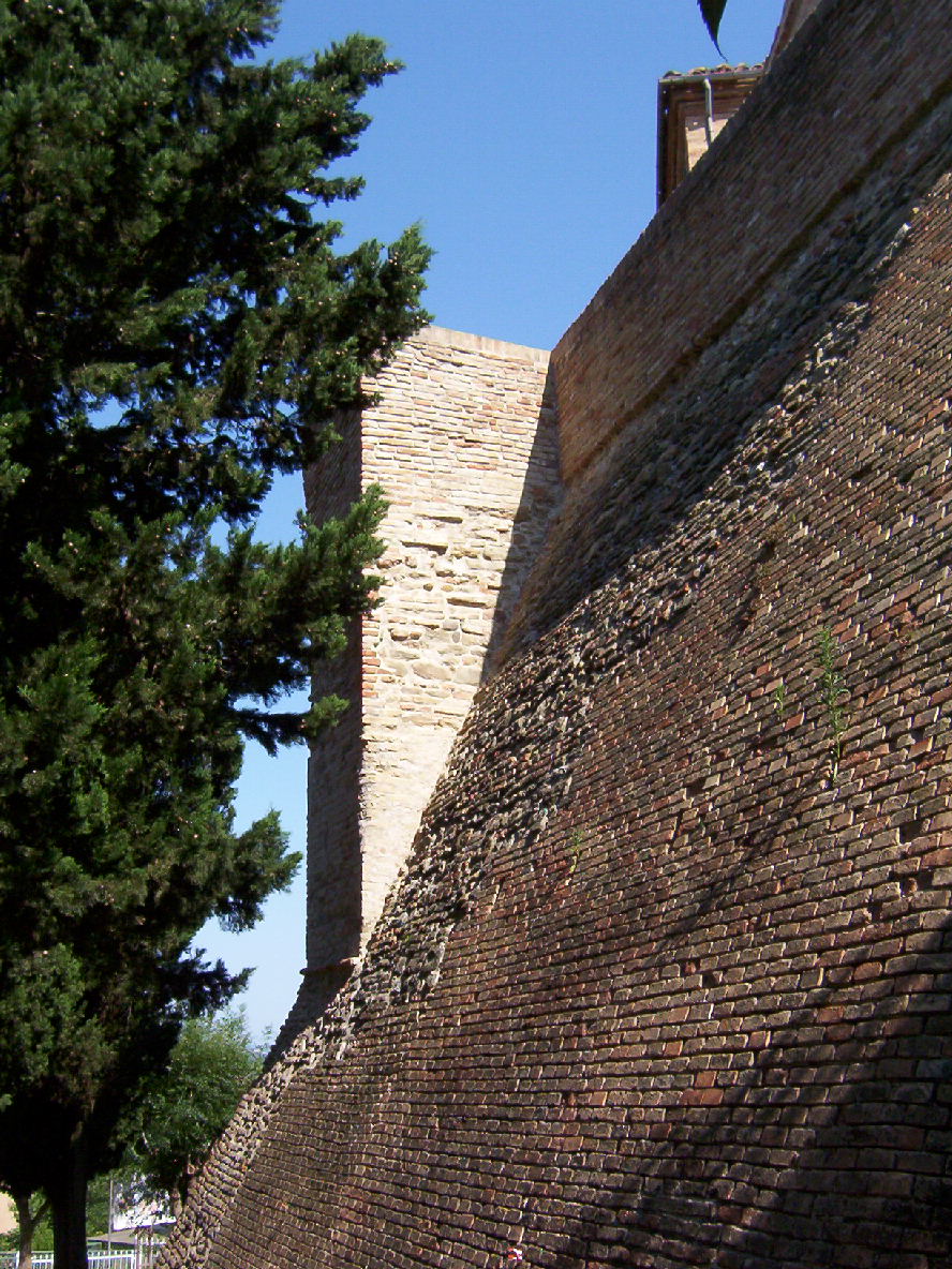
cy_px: 634
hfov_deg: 39.7
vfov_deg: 51.4
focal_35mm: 36
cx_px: 476
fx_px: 1320
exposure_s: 1/585
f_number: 5.24
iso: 100
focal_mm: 5.54
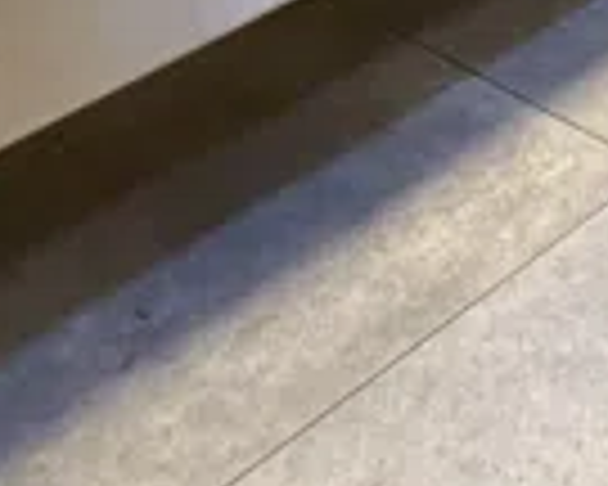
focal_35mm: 65
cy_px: -387
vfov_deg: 18.4
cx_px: 405
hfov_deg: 28.9
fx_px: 1170
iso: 500
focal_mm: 2.22
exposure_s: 1/50
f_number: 2.2
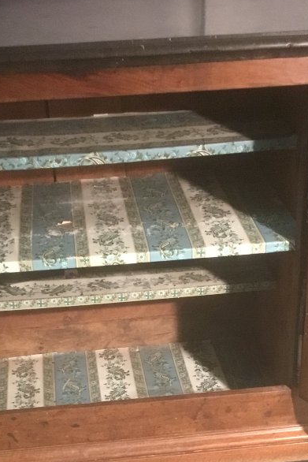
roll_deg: +0.1
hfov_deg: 20.6
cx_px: 180
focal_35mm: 66
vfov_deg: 29.3
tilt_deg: -32.3
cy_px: 412
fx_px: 846
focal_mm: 3.3
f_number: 2.4
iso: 200
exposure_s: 1/20
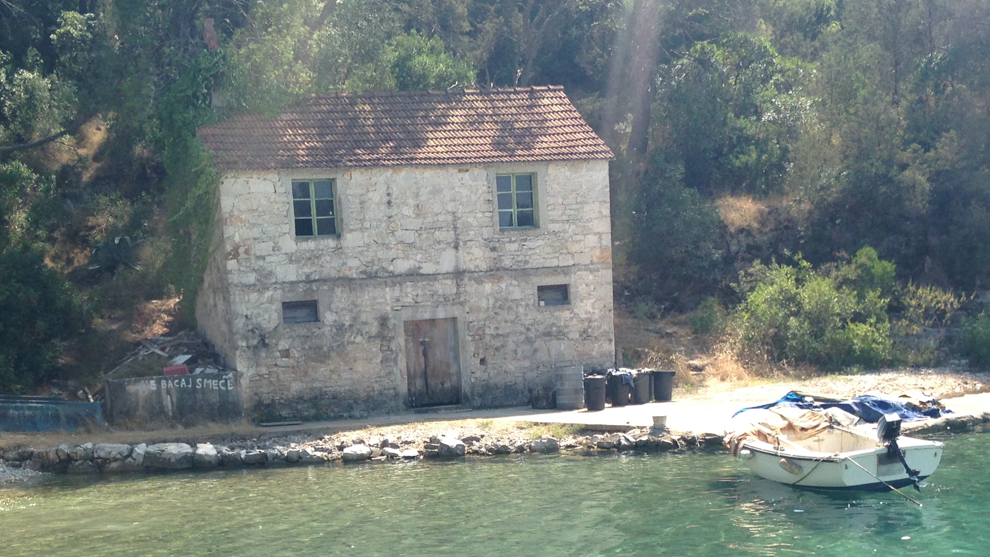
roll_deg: +3.3
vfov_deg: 20.4
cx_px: 398
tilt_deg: -6.6
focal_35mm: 58
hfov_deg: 35.9
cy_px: 488
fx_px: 1523
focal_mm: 4.12
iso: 50
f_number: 2.4
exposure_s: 1/686
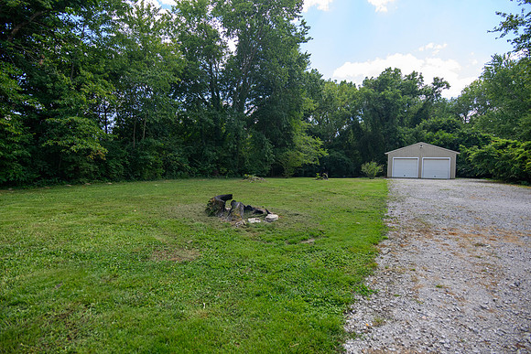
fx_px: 251
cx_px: 266
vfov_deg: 70.5
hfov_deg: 93.3
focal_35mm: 17
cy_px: 177
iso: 1250
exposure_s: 1/2500
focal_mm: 17
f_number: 4
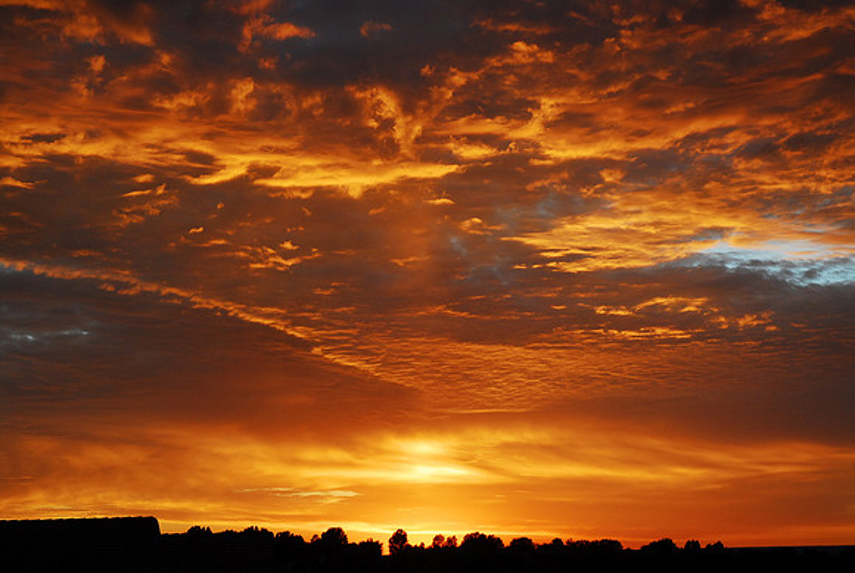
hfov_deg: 29.2
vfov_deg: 19.8
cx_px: 428
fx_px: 1642
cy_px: 286
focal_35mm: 69
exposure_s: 1/40
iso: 400
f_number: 6.3
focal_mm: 46
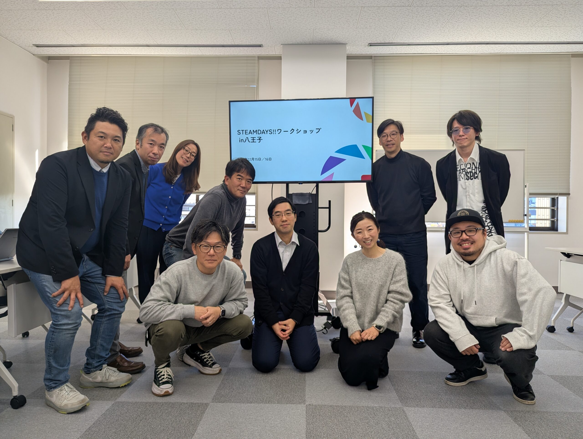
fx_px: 405
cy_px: 220
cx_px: 292
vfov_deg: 56.9
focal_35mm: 24
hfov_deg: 71.5
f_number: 1.85
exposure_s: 1/100
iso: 57
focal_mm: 6.81
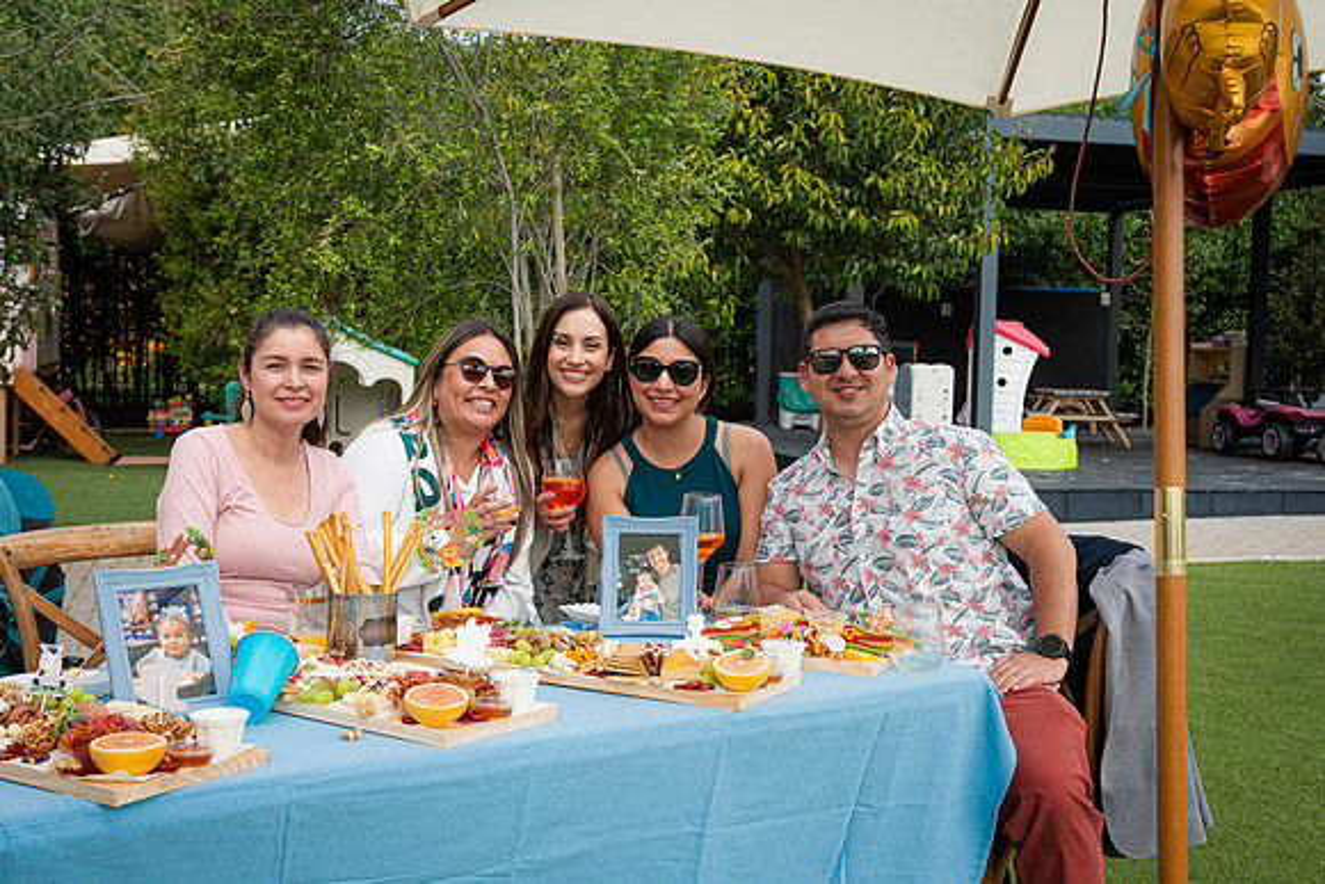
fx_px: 1754
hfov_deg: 41.4
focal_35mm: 48
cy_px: 416
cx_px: 687
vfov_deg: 28.3
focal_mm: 30
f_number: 4.5
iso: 100
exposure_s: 1/320
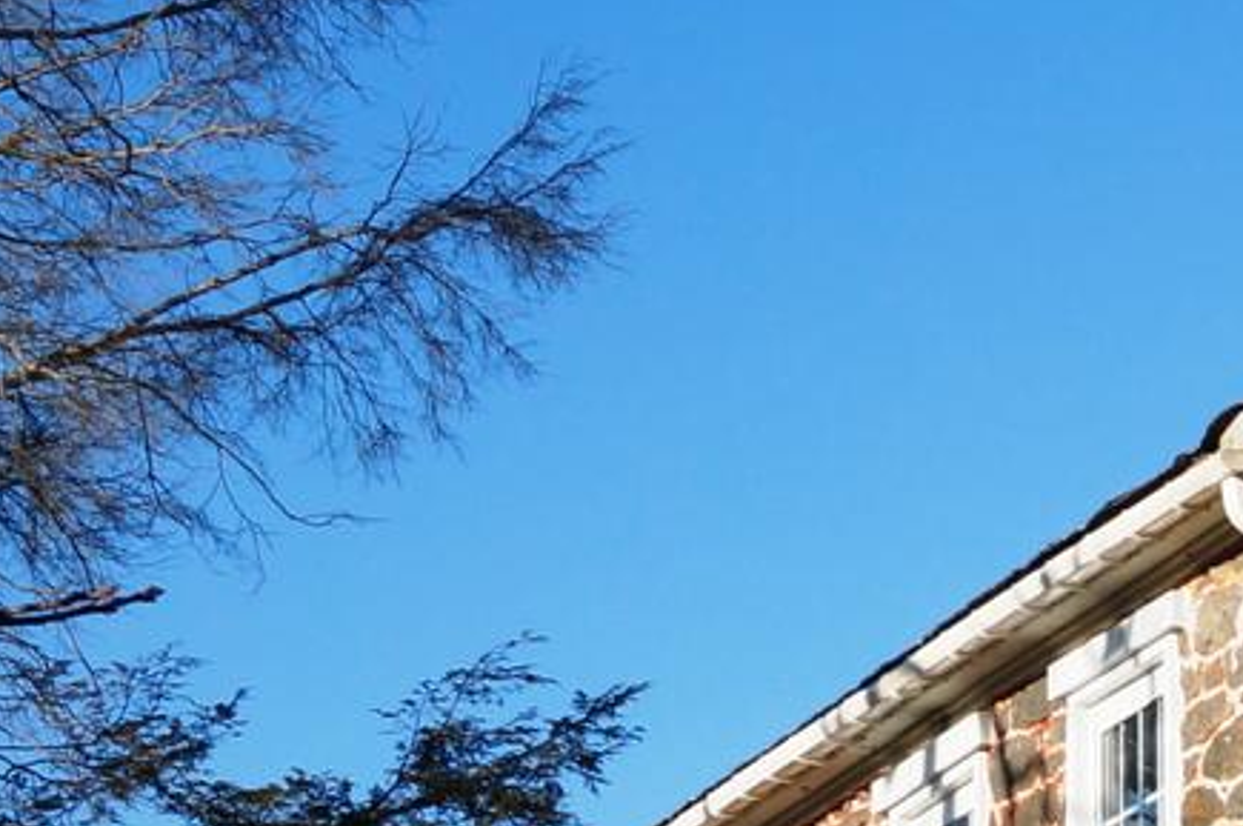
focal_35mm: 176
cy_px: 1429
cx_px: 2320
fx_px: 6082
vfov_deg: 7.6
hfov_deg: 10.8
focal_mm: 25
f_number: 11
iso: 200
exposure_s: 1/250
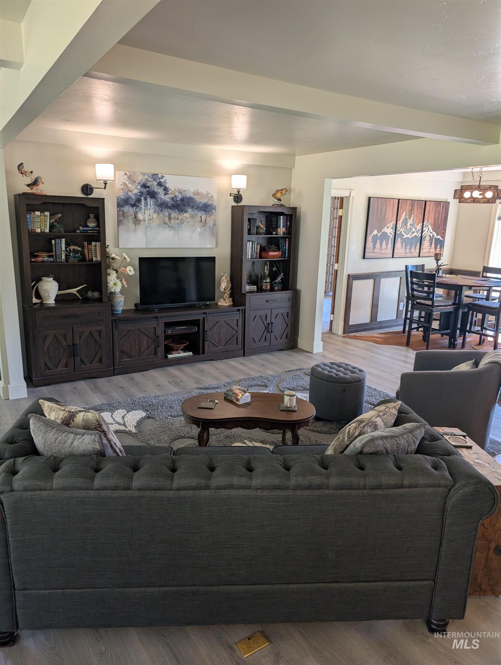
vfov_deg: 71.5
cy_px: 332
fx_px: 462
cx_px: 250
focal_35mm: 24
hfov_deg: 56.9
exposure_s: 1/40
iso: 49
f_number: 1.68
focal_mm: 6.9
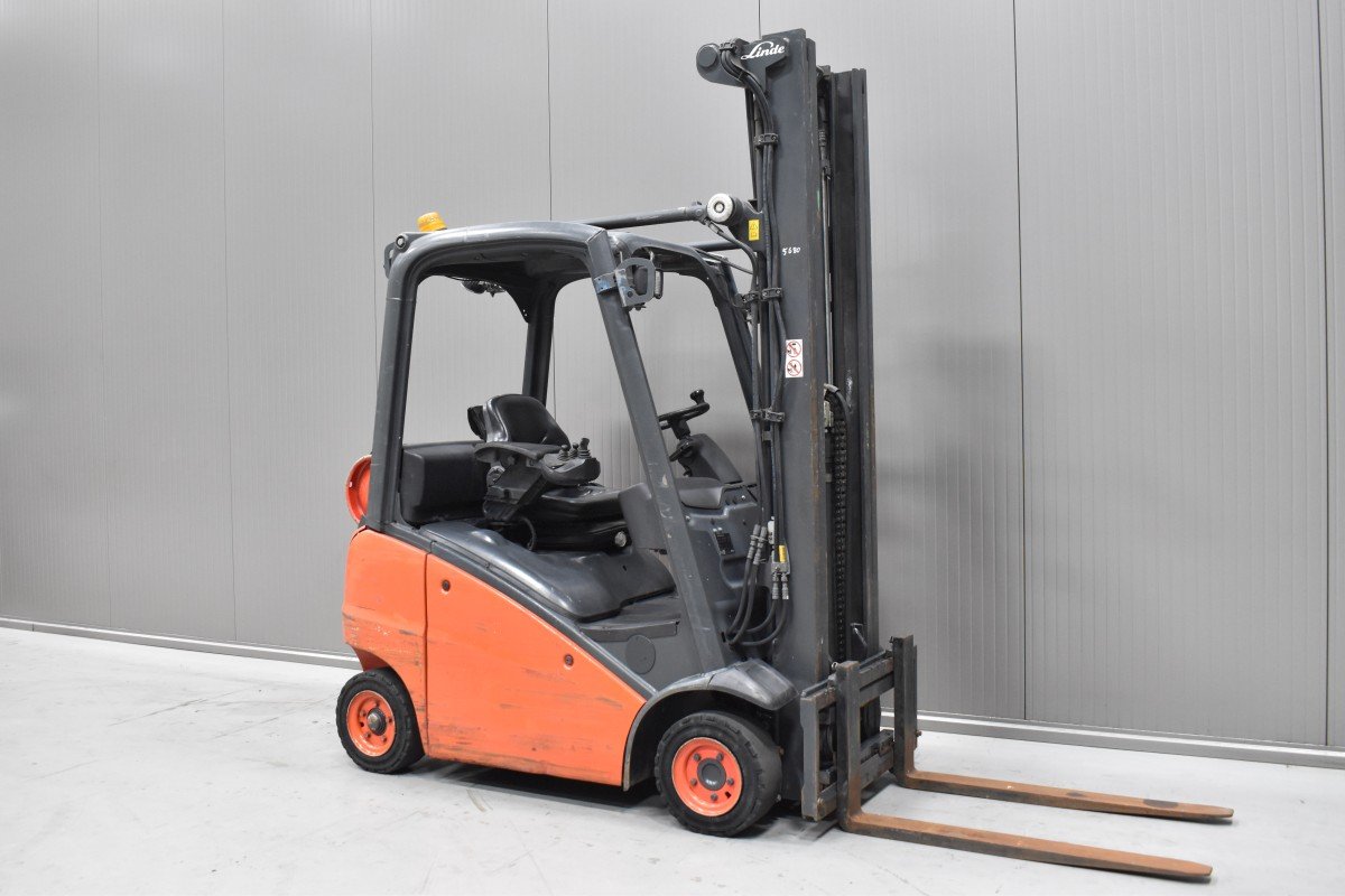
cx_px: 672
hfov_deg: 57.2
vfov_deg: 40.0
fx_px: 1233
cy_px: 448
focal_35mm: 33
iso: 1600
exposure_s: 1/25
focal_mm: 22
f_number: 5
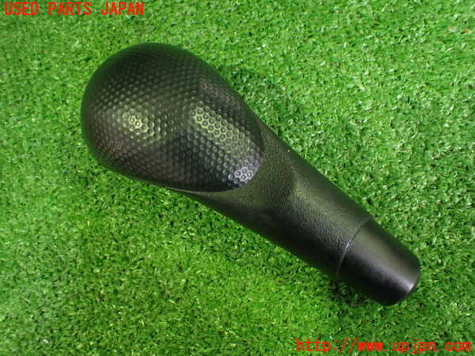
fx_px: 412
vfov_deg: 46.8
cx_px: 238
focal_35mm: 30
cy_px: 178
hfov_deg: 60.0
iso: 800
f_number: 2.3
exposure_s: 1/30
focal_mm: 5.4
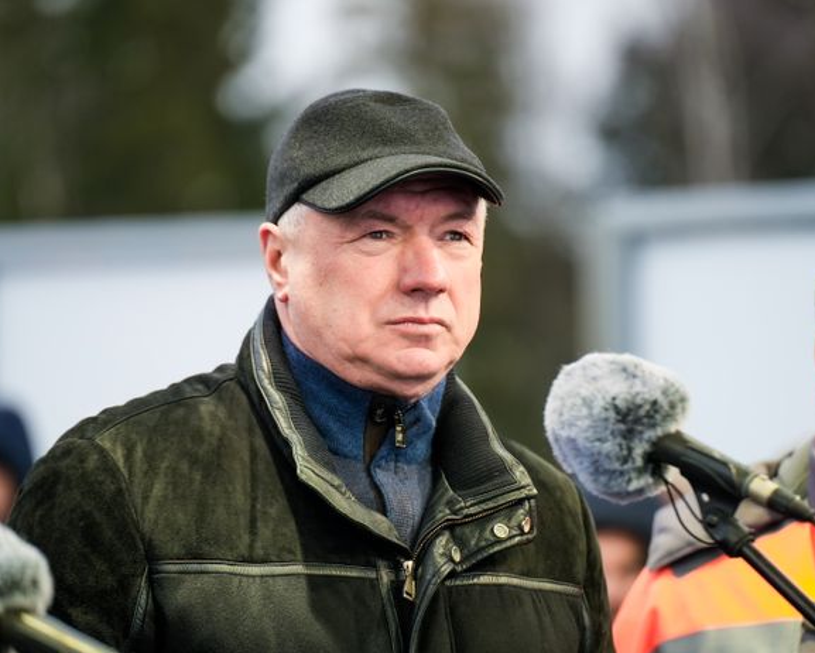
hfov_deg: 10.5
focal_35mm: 183
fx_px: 4416
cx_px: 415
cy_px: 326
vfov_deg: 8.5
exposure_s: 1/800
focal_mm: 161
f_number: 3.2
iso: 1000
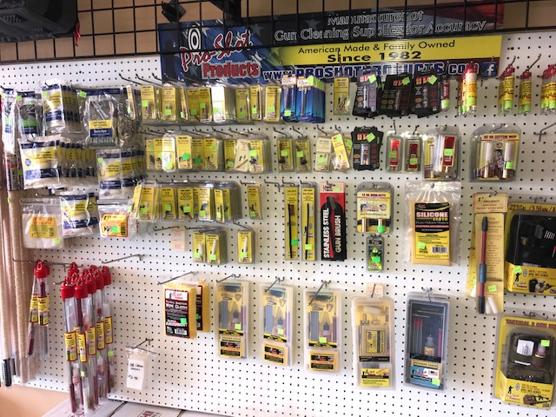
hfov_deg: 63.4
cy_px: 208
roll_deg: +0.1
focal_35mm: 28
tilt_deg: -6.7
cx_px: 278
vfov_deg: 49.7
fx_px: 450
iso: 20
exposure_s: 1/57
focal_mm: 3.99
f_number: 1.8
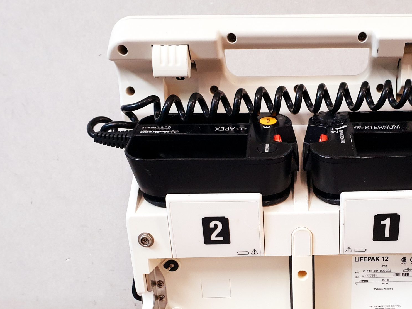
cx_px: 315
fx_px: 536
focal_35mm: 45
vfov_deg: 31.3
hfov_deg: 40.7
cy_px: 252
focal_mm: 4.3
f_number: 2.4
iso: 320
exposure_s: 1/50
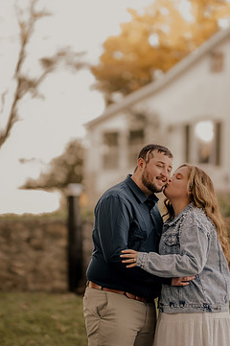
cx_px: 130
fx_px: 1018
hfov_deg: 12.9
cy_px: 154
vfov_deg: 19.3
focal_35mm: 106
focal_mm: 85
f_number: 1.4
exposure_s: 1/100
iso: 50
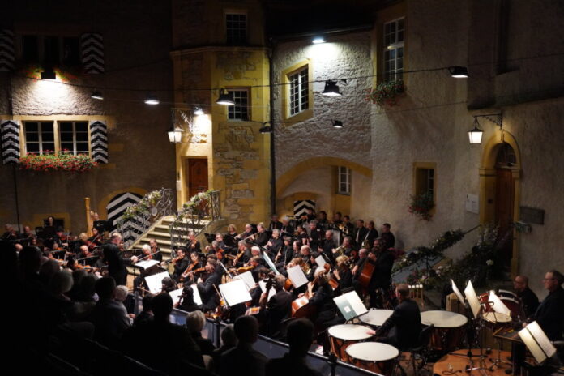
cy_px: 188
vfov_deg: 40.0
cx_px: 282
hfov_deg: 57.2
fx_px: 517
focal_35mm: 33
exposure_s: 1/640
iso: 12800
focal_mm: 33
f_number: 3.5
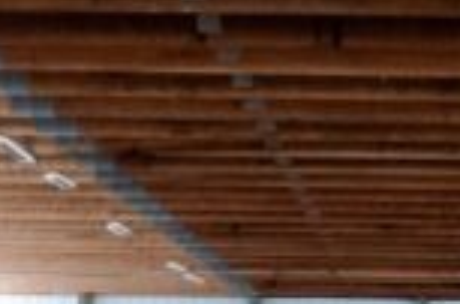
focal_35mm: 181
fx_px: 2306
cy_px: 367
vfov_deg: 7.5
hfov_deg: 11.1
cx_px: 613
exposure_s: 1/5
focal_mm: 18
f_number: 4.5
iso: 320
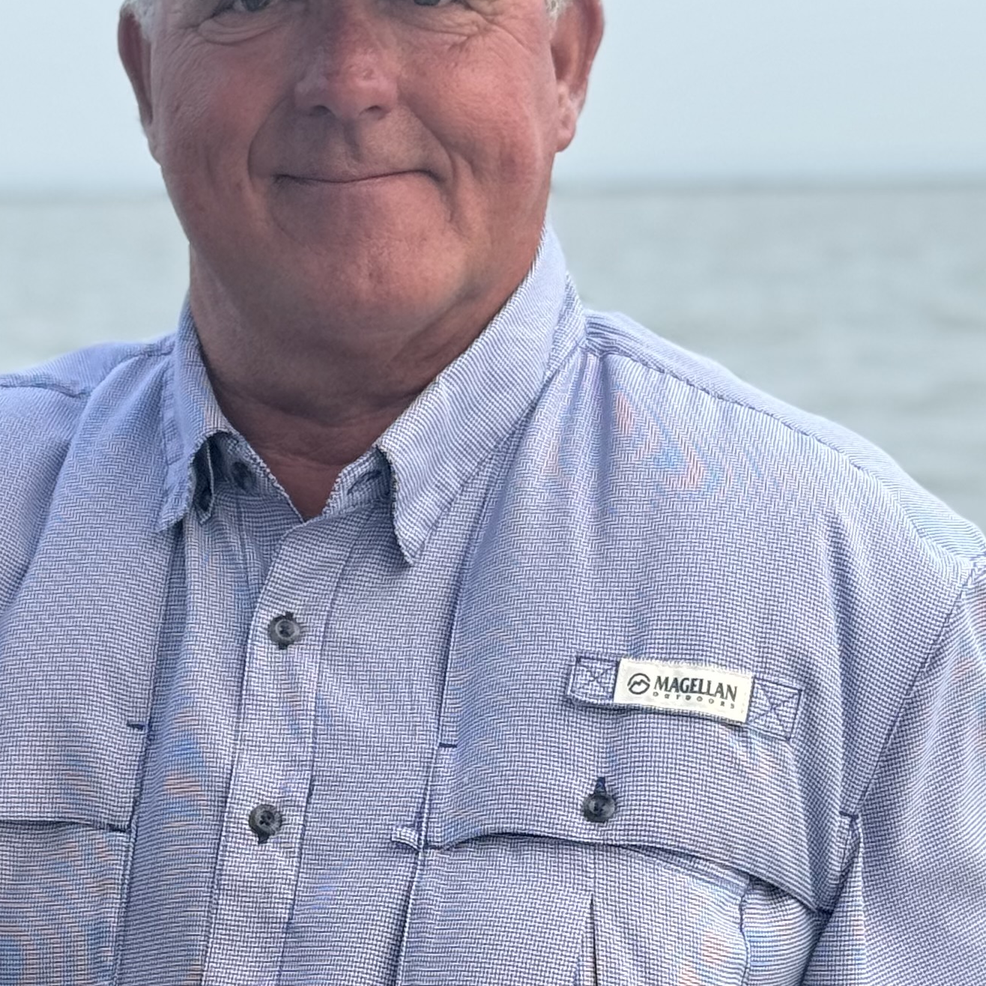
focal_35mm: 130
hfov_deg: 13.4
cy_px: 1005
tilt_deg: -10.2
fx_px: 4189
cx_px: 324
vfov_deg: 13.2
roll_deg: +2.5
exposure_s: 1/1011
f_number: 1.78
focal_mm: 6.76
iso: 64
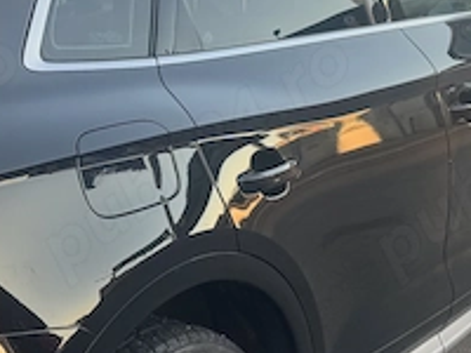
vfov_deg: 20.4
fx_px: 980
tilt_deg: -14.0
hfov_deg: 26.0
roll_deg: +5.1
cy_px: 181
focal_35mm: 72
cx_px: 31
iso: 80
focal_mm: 6.76
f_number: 1.78
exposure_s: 1/258
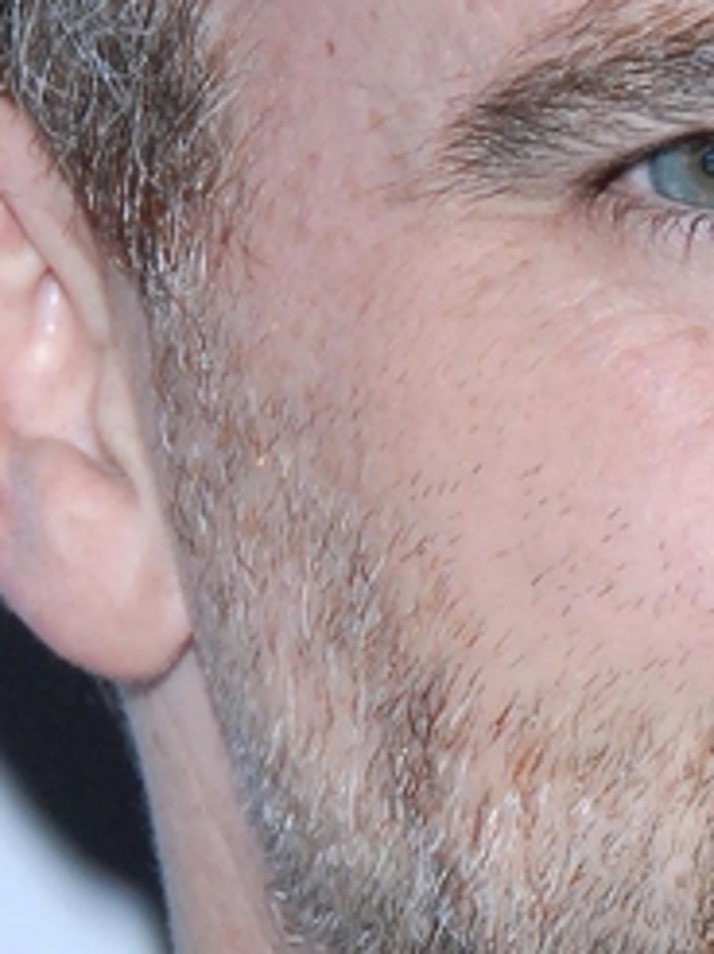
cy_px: 543
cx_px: 914
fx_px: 19422
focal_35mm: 705
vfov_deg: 2.8
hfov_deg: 2.1
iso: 400
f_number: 7.1
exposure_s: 1/250
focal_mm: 120
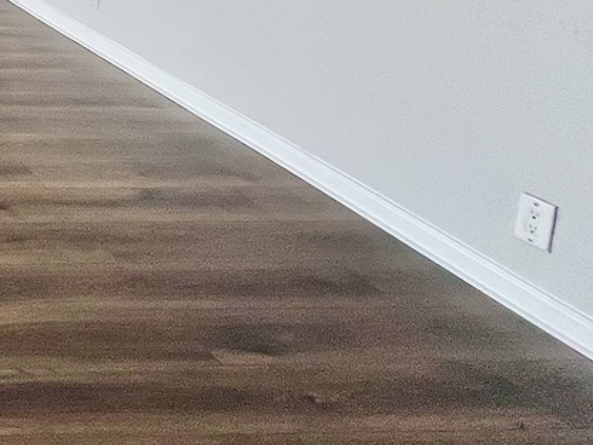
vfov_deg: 27.4
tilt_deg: -9.3
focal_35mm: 45
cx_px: -358
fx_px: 771
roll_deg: -1.6
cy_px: -118
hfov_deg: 26.1
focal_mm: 1.57
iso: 250
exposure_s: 1/82
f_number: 1.8
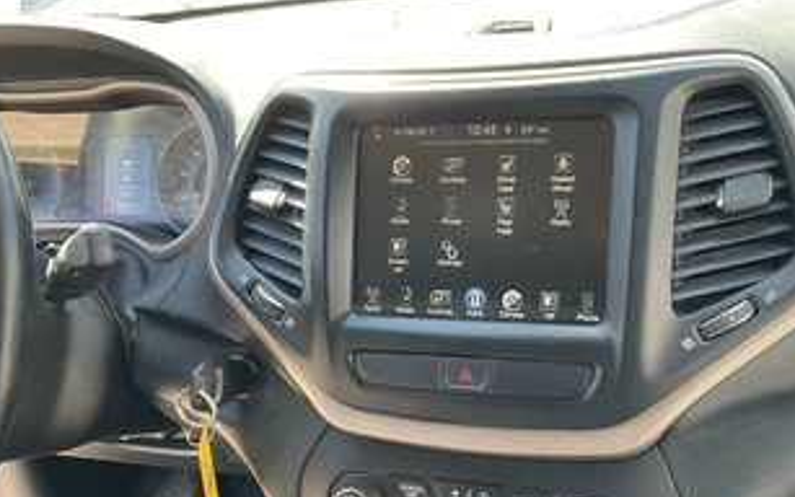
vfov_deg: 31.7
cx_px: 451
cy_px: 337
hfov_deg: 49.1
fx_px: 867
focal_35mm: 40
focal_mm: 3
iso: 64
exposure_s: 1/122
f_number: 1.8
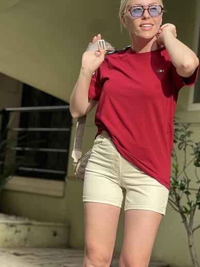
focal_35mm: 119
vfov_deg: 16.5
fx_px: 917
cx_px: 109
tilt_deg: +1.1
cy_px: 188
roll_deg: -6.6
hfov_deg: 12.4
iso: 32
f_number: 2.8
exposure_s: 1/121
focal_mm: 9
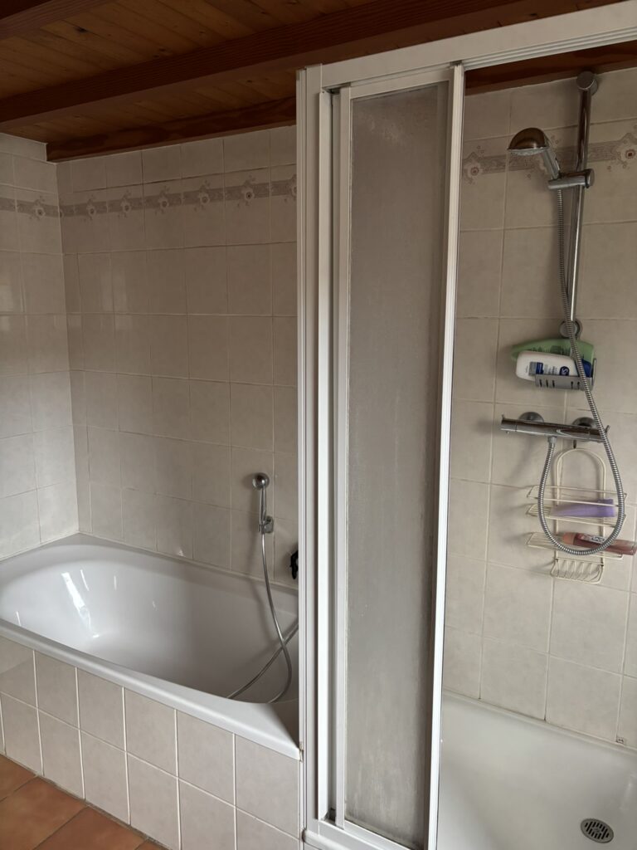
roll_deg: -0.5
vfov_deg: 67.3
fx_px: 638
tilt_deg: -9.7
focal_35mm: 26
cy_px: 425
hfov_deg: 53.1
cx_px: 318
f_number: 1.6
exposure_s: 1/60
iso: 320
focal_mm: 5.96
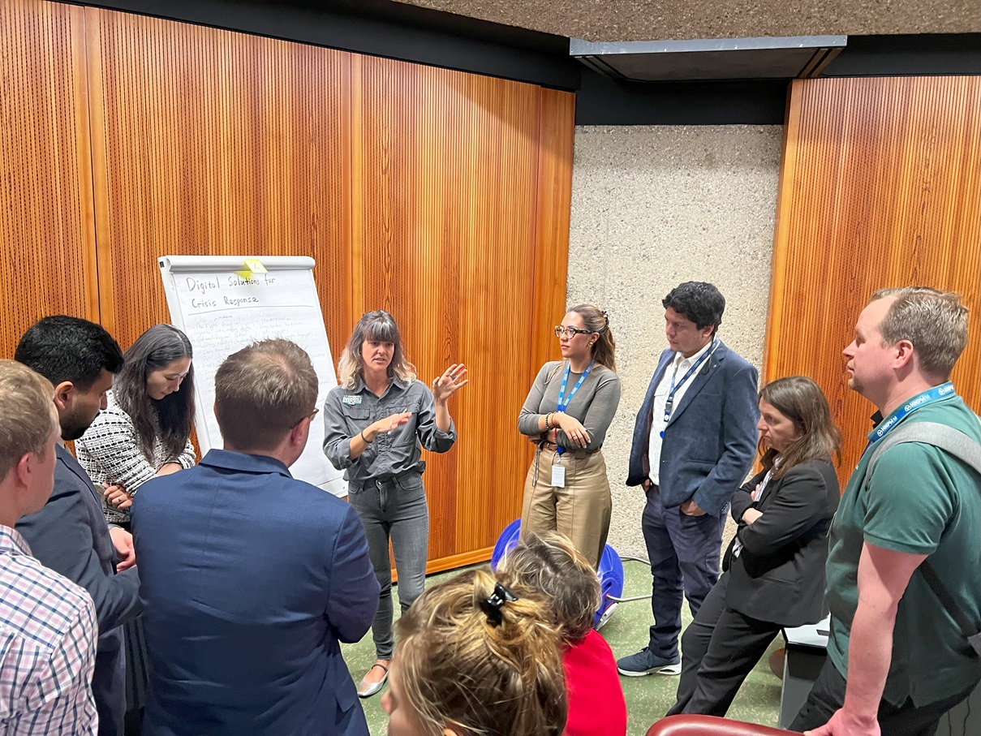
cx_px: 490
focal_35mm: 26
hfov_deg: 67.3
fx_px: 737
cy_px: 368
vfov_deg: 53.1
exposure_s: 1/58
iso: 250
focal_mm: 5.7
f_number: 1.5
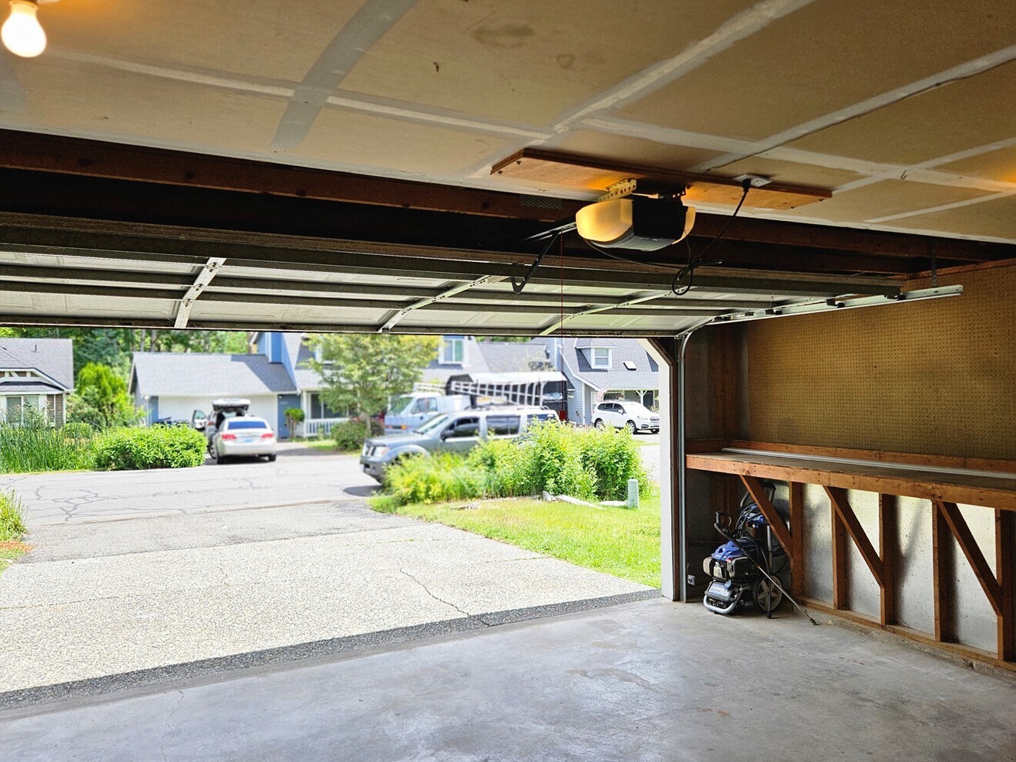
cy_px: 376
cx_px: 530
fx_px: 822
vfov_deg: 49.8
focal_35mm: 28
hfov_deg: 63.4
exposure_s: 1/554
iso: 25
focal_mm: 5.4
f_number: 1.8
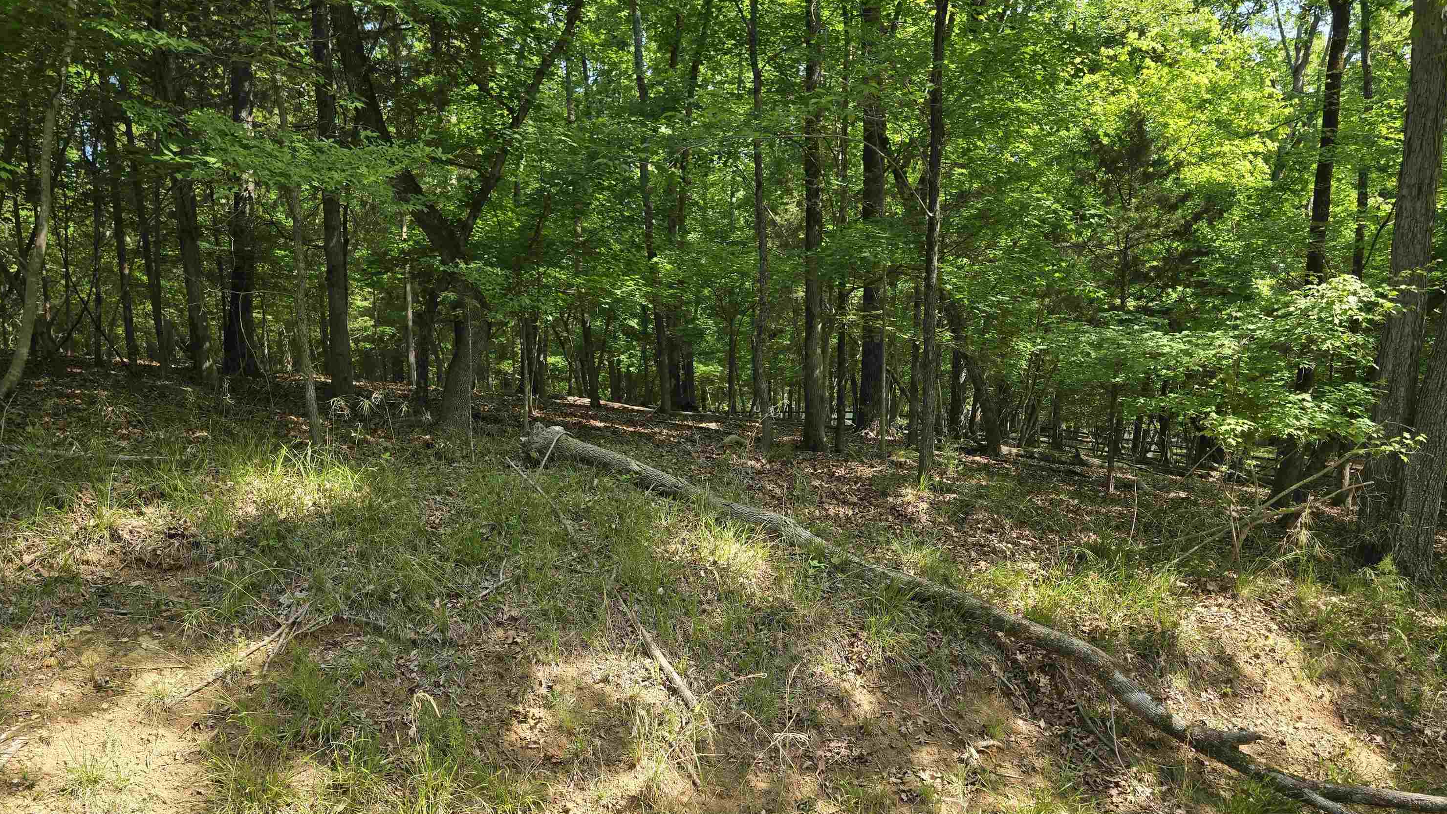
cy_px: 561
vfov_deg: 43.6
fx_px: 998
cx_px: 747
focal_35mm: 26
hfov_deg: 71.9
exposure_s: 1/180
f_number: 1.7
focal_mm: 6.3
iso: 20
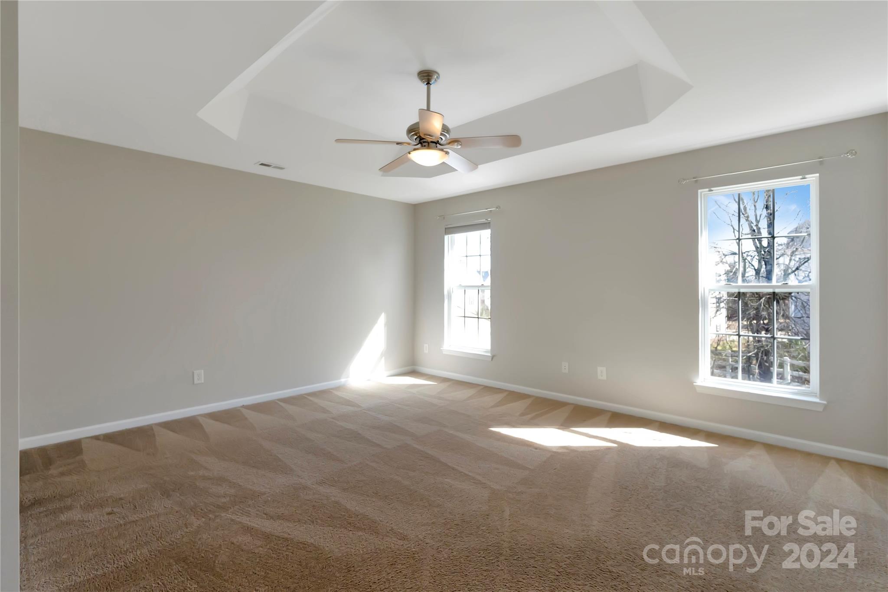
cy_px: 296
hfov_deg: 95.0
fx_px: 407
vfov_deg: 72.0
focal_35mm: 16
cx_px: 444
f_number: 4.5
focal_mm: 11
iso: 800
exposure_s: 1/500
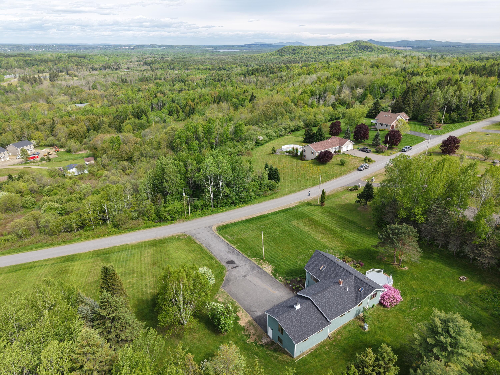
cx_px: 250
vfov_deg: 56.8
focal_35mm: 24
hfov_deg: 71.6
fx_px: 347
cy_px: 188
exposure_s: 1/2500
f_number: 1.8
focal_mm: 8.67
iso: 180
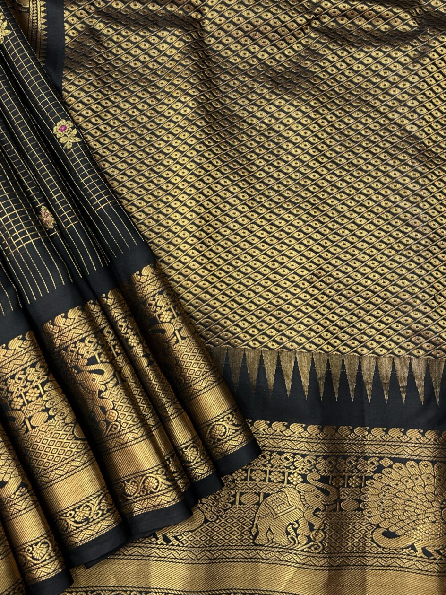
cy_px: 290
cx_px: 188
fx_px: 532
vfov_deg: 58.3
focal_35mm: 31
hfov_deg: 45.3
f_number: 1.5
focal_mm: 5.7
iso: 100
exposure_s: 1/100
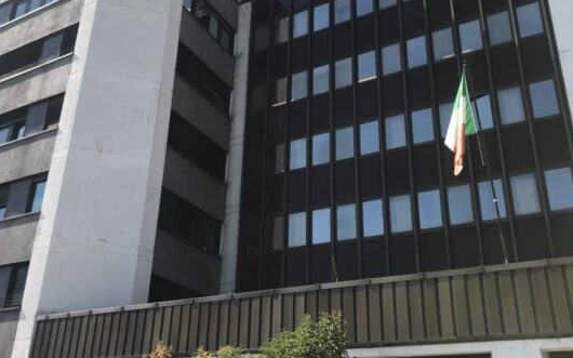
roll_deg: -3.4
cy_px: 182
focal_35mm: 39
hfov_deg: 50.2
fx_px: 609
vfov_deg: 32.8
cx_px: 245
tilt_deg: +25.9
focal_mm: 3.99
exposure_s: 1/1244
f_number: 1.8
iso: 20
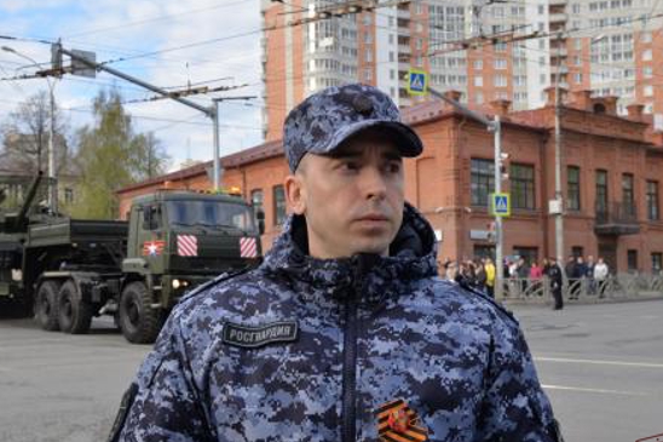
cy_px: 243
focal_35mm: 52
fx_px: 957
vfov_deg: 26.0
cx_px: 283
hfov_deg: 38.1
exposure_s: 1/320
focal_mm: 38
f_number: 10
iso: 640
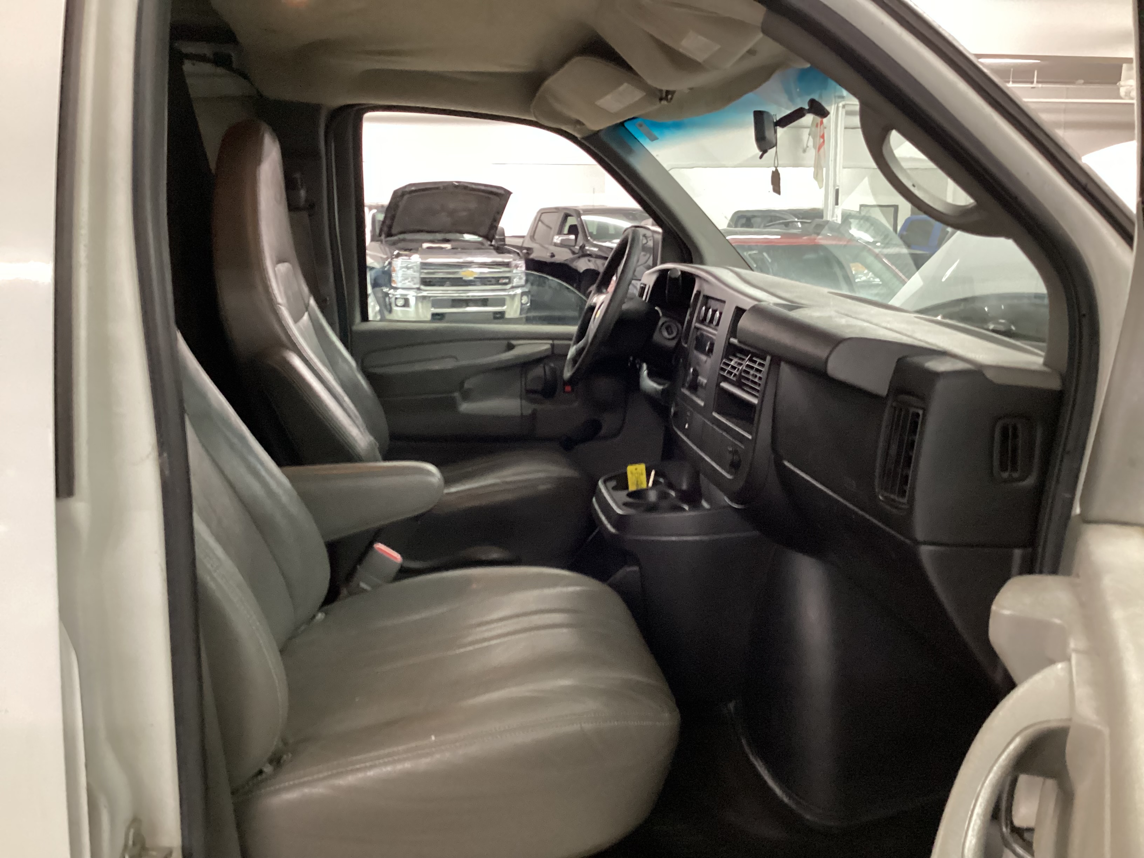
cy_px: 429
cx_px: 572
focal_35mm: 31
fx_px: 1024
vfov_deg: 45.4
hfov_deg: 58.4
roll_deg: -0.5
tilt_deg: -12.7
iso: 500
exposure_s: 1/25
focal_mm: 3.3
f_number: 2.4
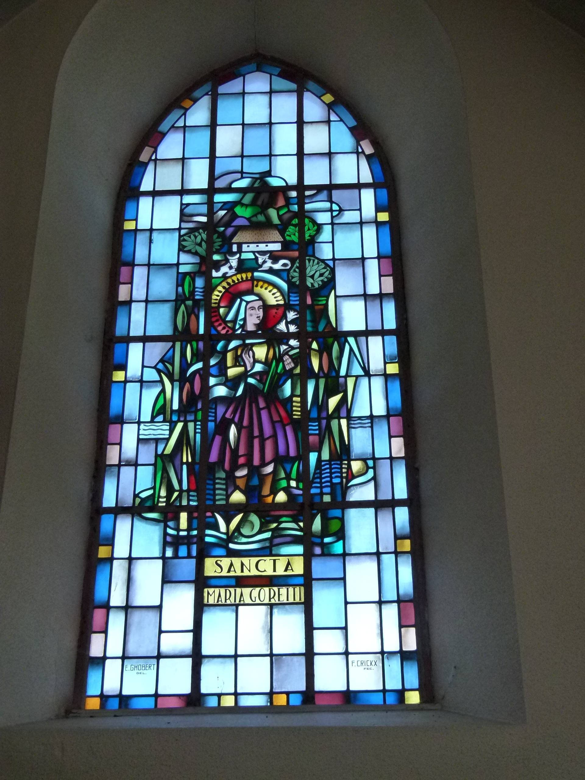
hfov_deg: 24.4
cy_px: 390
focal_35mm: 60
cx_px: 292
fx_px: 1352
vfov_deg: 32.2
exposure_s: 1/160
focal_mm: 10.8
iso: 320
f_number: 3.2
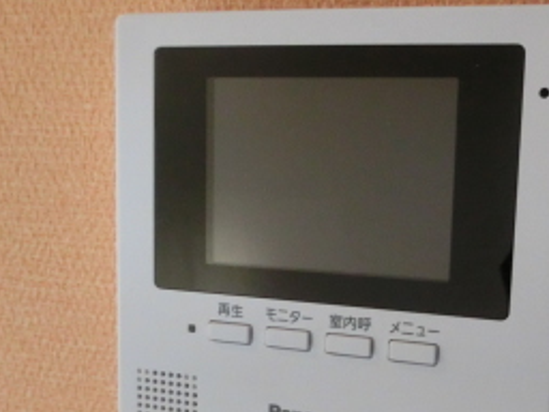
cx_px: 277
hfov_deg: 32.2
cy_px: 294
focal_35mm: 60
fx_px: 952
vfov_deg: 24.2
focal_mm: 4.24
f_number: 3
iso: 320
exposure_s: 1/125
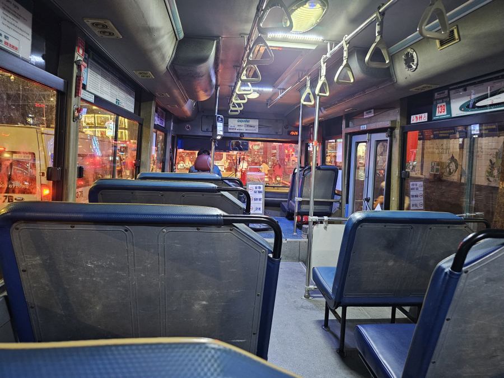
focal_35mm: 23
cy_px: 189
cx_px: 252
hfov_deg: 73.9
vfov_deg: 58.9
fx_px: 335
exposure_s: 1/25
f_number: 1.7
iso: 640
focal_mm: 6.3
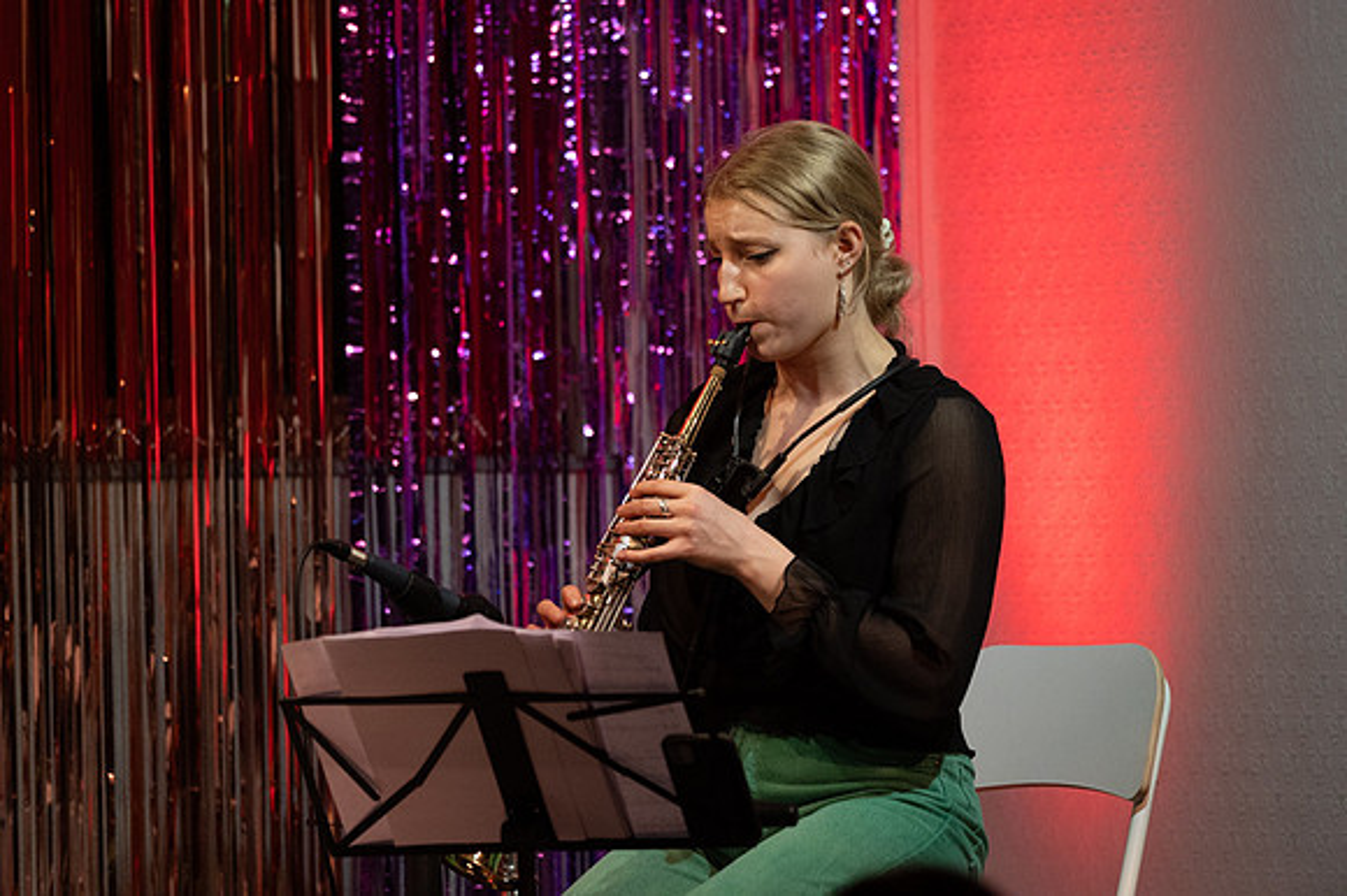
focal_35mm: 300
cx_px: 674
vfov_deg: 4.6
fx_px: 11218
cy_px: 448
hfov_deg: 6.9
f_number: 4
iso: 6400
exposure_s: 1/250
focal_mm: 300
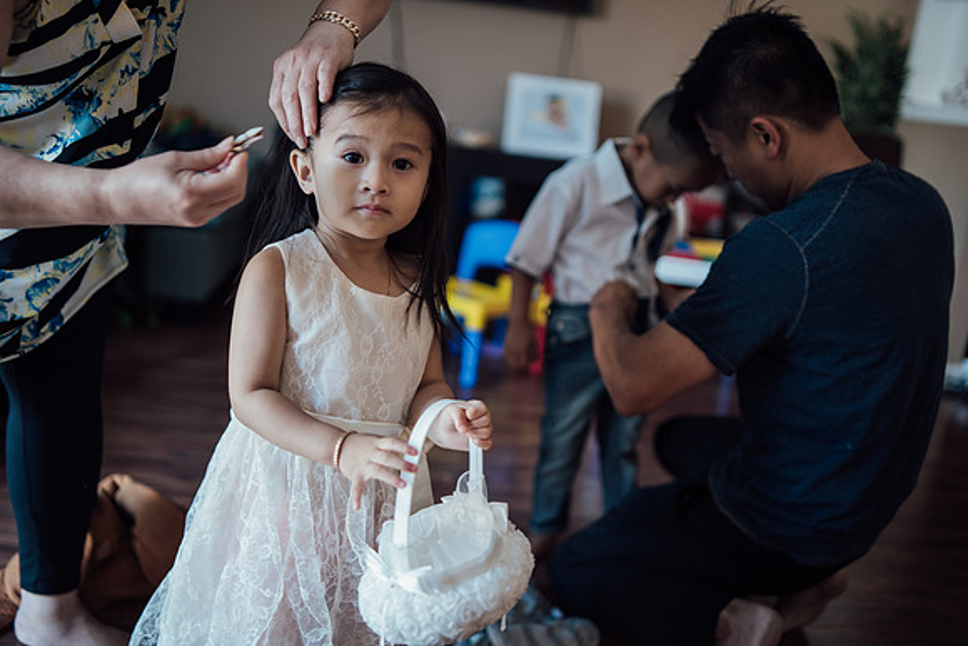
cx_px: 484
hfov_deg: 54.4
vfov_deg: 37.9
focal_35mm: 35
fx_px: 941
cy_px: 323
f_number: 1.4
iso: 400
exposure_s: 1/160
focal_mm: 35
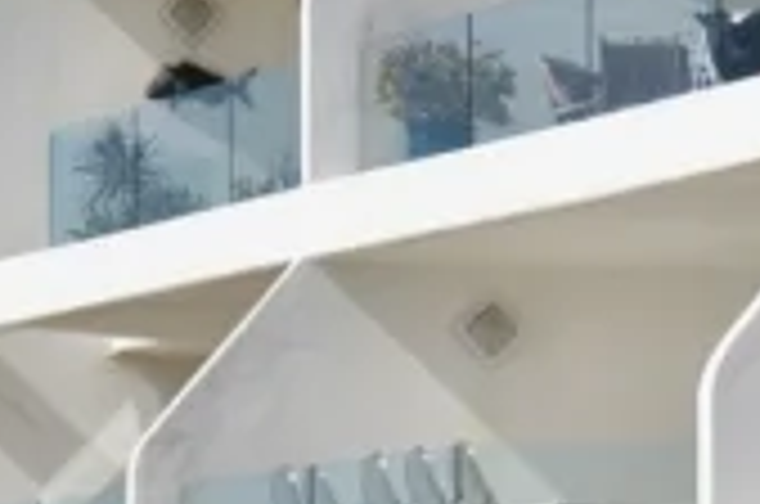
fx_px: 6111
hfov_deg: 7.0
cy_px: 268
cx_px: 1034
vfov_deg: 4.7
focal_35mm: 290
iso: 160
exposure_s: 1/500
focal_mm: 55
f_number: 7.1
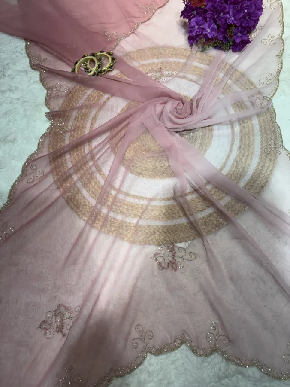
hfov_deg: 53.1
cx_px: 145
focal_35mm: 26
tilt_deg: -67.9
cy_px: 194
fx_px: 290
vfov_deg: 67.3
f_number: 1.6
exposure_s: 1/170
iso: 40
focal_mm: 5.96
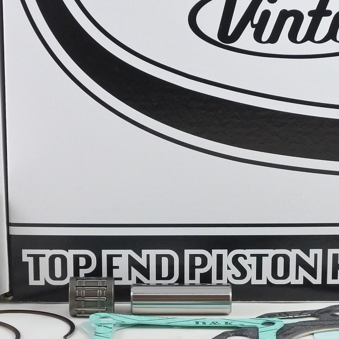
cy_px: 207
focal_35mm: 109
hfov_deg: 16.0
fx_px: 1208
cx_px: 135
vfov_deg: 16.0
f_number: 4.5
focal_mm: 17.2
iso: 640
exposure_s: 1/125
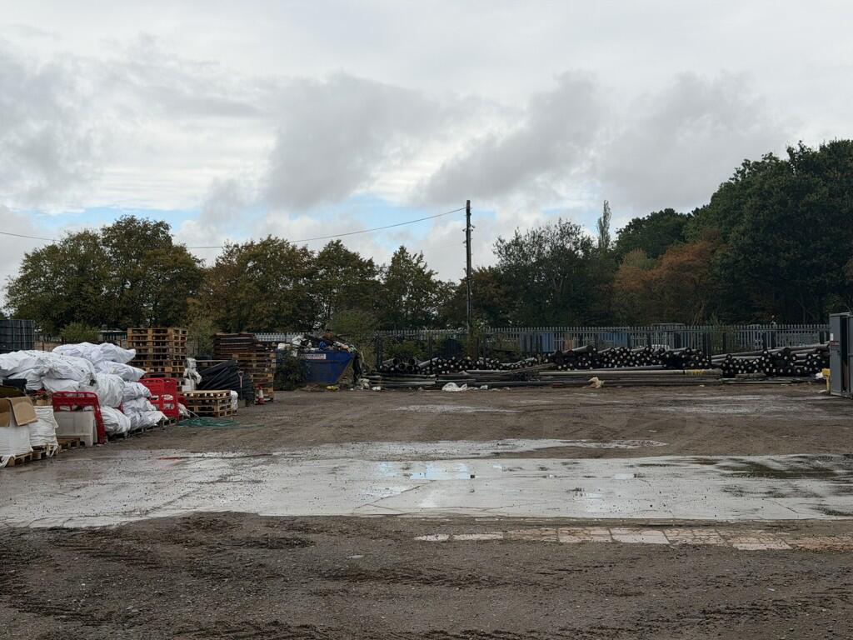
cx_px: 426
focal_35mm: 48
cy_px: 320
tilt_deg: +0.8
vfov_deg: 30.3
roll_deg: +1.9
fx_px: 1183
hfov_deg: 39.7
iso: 64
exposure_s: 1/4098
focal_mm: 6.76
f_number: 1.78
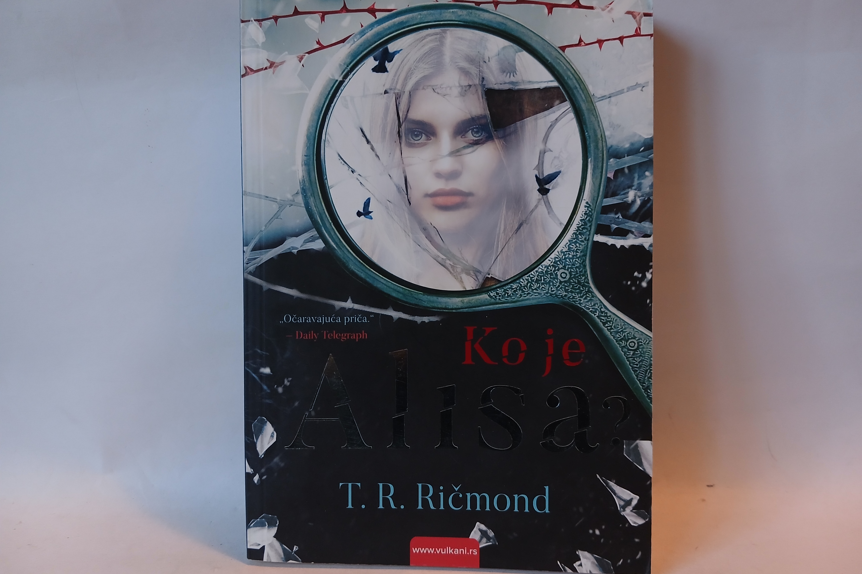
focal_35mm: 29
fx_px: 694
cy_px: 270
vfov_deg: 44.9
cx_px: 444
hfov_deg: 63.6
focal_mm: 3.98
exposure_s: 1/33.3
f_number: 1.8
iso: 250
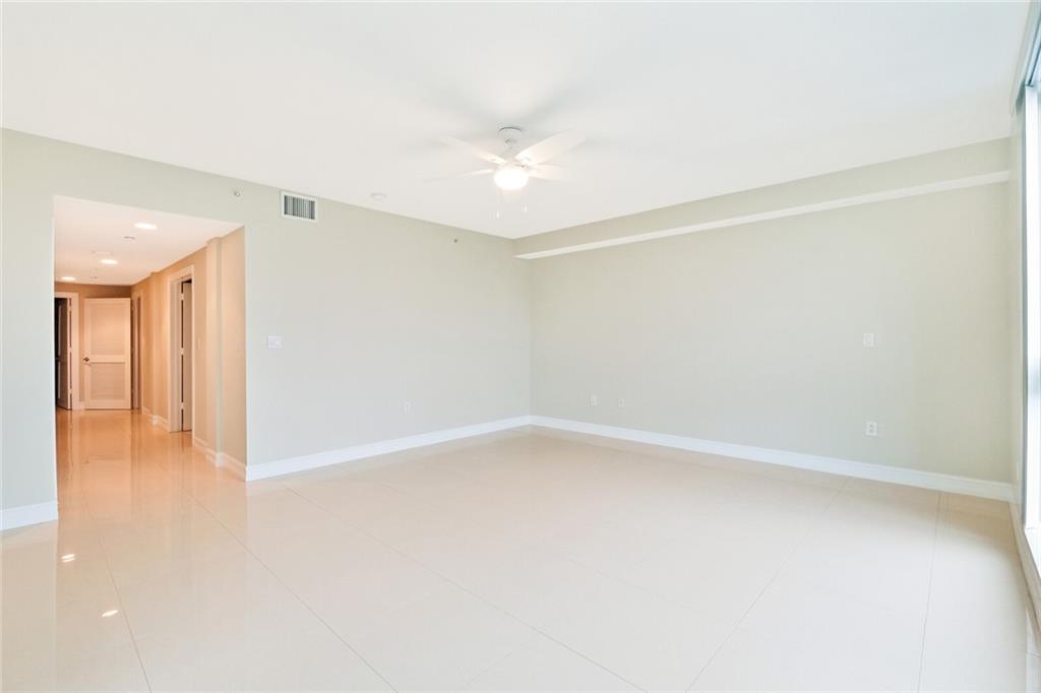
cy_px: 346
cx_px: 520
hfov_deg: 100.4
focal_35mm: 15
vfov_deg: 77.3
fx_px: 434
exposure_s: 1/3
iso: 1250
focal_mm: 10
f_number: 11
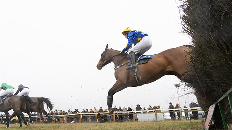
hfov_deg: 71.9
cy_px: 71
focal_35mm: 26
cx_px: 114
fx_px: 160
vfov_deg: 44.4
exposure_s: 1/1000
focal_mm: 24
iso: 2500
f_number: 8
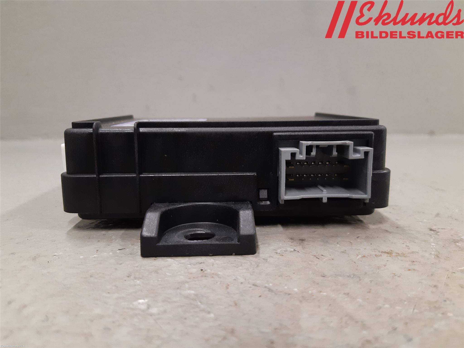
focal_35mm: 26
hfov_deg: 67.3
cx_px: 232
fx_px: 349
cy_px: 174
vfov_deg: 53.1
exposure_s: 1/50
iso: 200
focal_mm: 3.93
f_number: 1.7
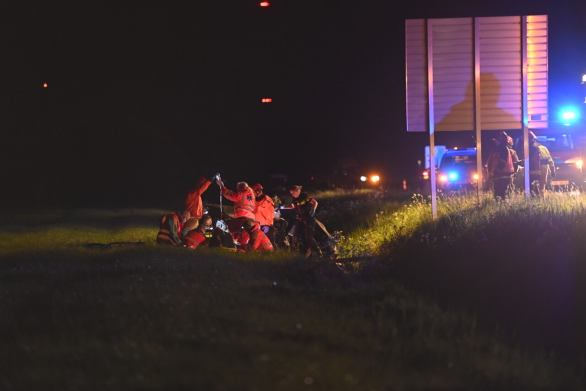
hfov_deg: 10.3
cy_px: 196
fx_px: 3255
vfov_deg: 6.9
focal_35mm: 200
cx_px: 293
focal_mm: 200
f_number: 2.8
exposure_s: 1/80
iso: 5000
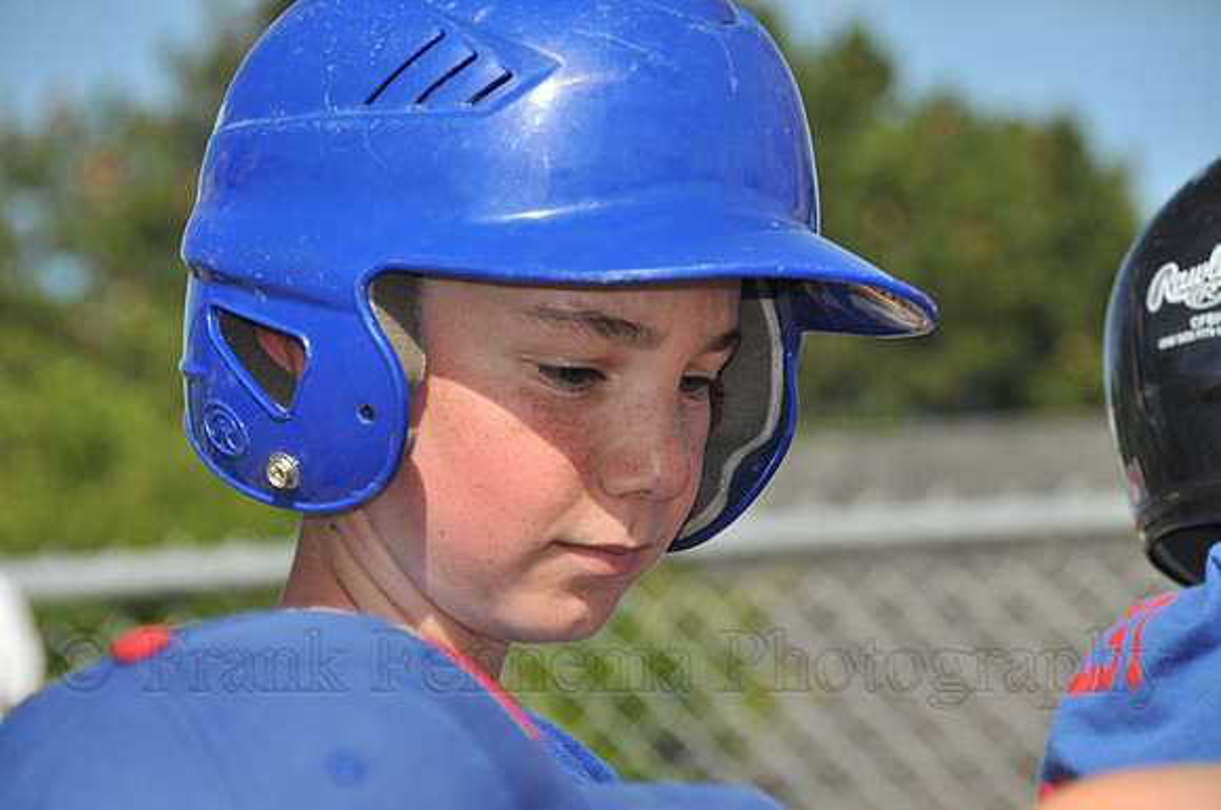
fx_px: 6604
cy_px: 405
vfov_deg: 7.0
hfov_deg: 10.6
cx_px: 610
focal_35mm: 195
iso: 200
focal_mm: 130
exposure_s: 1/250
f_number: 8
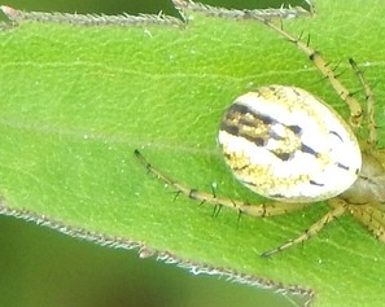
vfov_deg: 2.7
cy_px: 185
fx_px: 6614
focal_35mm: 581
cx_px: 344
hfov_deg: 3.3
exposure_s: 1/60
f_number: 5.4
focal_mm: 37.1
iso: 125
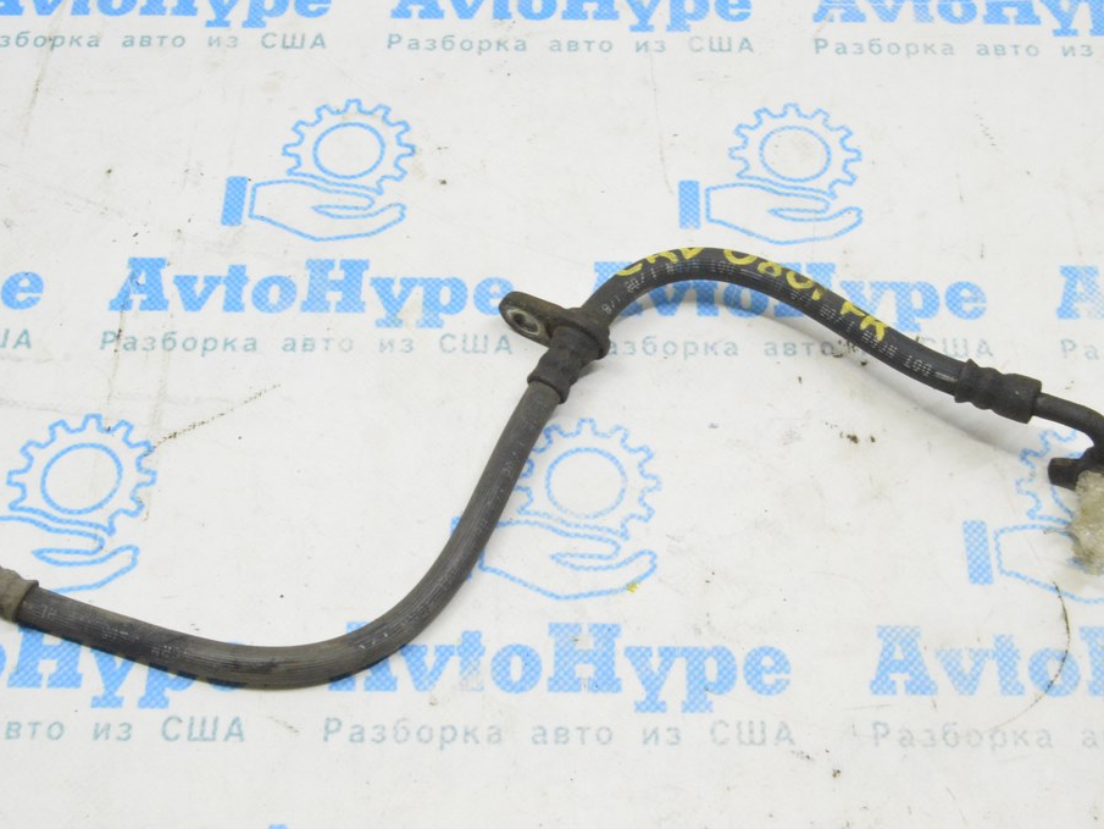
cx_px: 578
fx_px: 1612
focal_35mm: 51
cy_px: 414
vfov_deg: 28.8
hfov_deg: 37.8
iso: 6400
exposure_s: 1/15
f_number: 20
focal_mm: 31
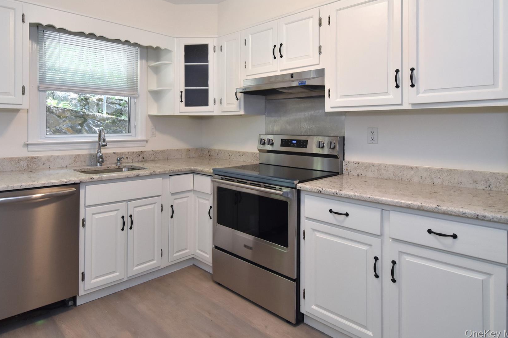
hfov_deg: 81.5
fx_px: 291
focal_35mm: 21
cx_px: 210
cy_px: 129
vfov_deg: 59.7
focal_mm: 11
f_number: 8
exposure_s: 1/40
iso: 640
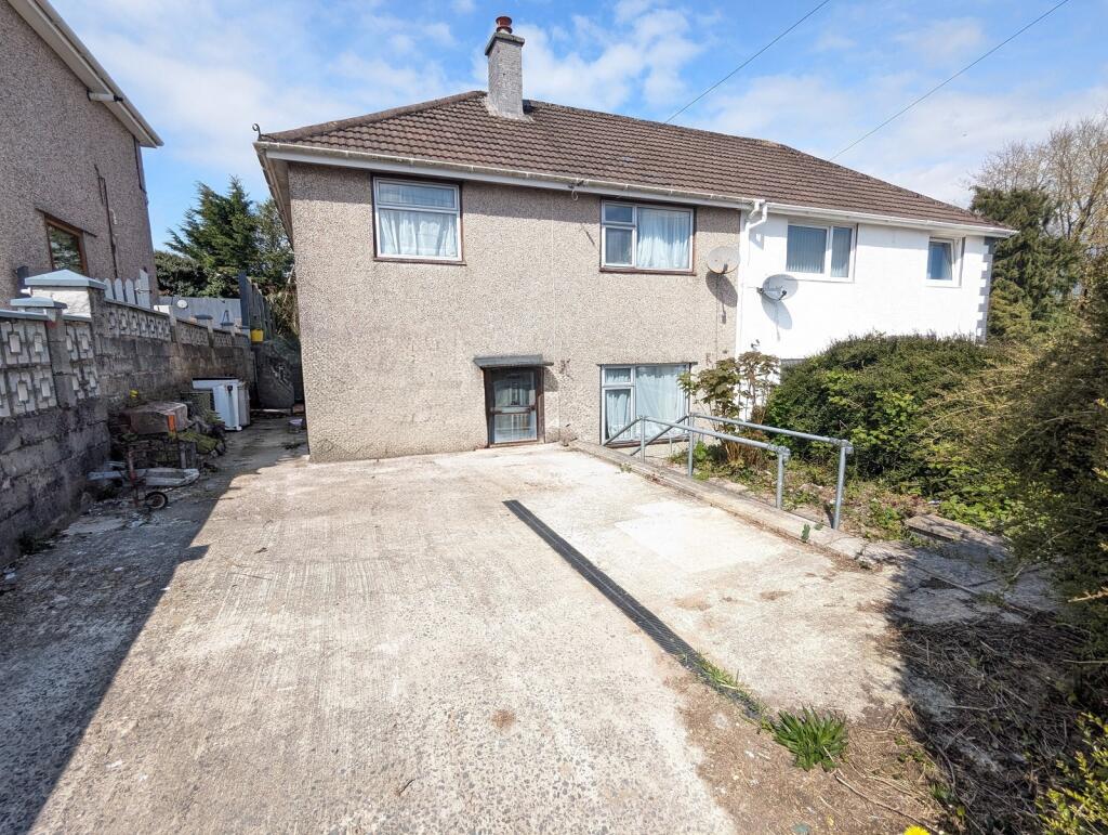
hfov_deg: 94.4
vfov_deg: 78.2
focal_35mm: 16
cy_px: 418
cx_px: 554
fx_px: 513
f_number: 2.2
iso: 50
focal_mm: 2.35
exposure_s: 1/838
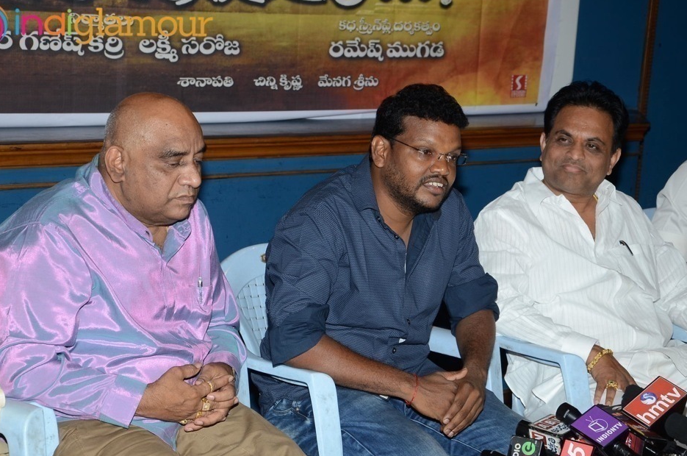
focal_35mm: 93
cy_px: 242
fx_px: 1772
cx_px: 325
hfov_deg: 21.9
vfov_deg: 14.7
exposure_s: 1/125
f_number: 5.6
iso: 500
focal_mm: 58
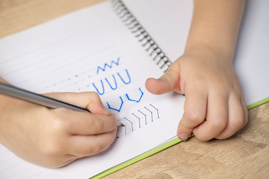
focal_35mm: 53
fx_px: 396
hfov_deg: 37.5
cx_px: 134
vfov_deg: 25.5
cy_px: 90
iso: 160
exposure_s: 1/125
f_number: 3.2
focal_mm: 35
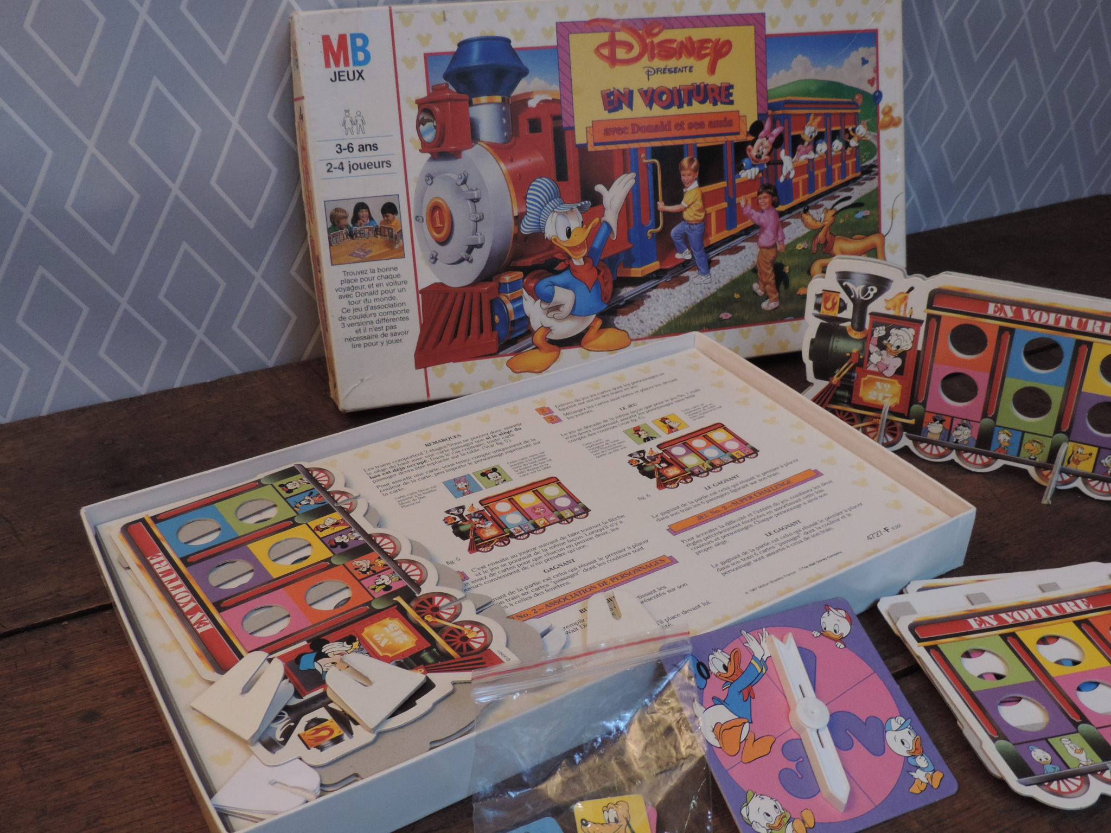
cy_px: 416
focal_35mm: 35
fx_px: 1123
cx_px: 556
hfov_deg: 52.6
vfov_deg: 40.7
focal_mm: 6.2
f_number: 3.3
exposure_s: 1/25
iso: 400
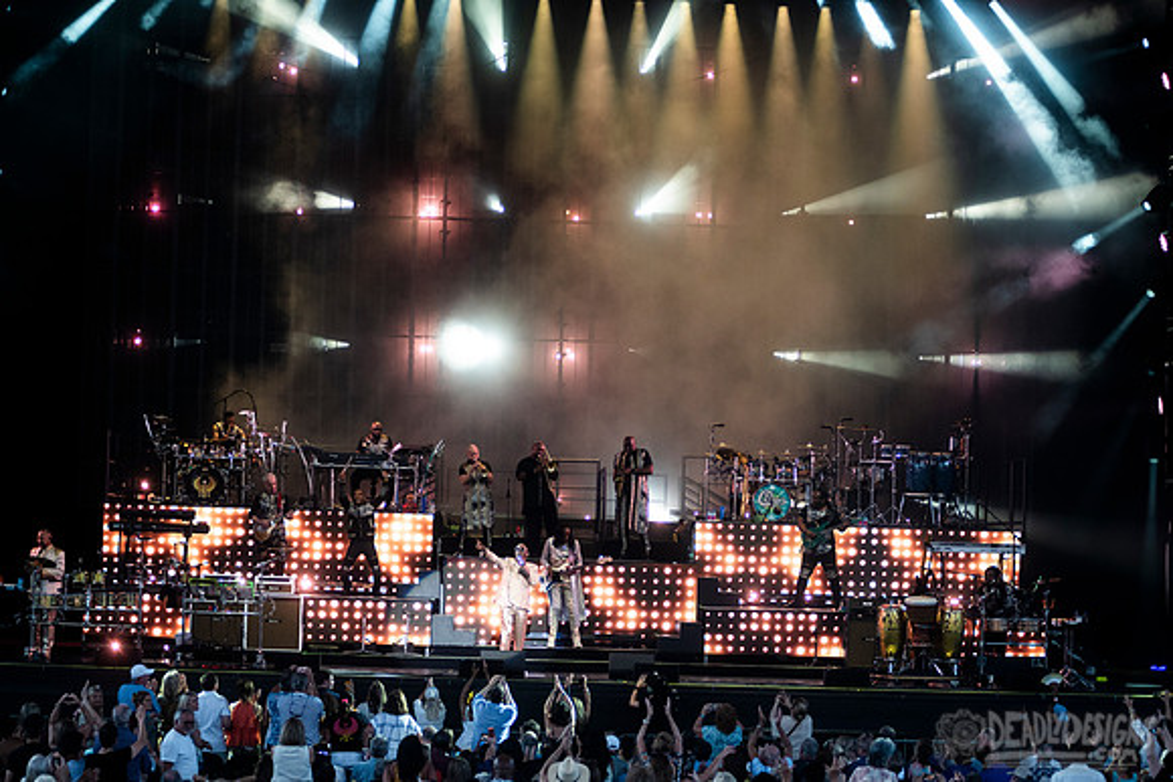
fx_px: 3071
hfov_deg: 21.6
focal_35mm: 94
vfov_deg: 14.5
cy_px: 461
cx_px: 586
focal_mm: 80
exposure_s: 1/640
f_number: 3.2
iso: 1000
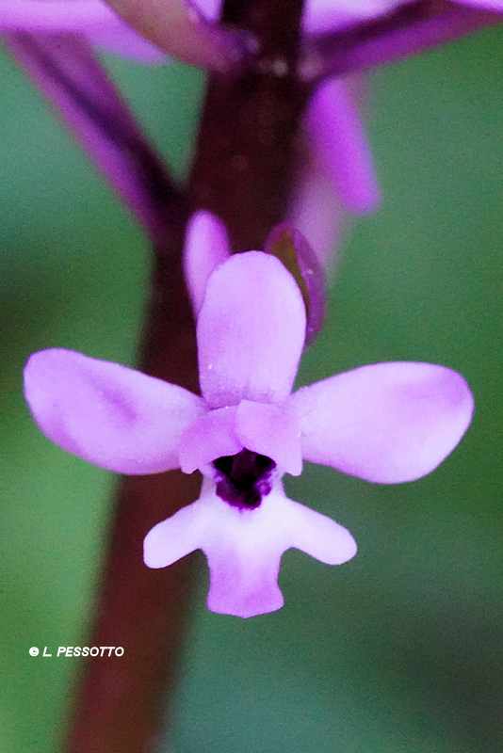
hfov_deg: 15.2
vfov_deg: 22.6
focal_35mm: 90
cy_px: 376
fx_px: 1884
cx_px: 252
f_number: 16
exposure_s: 1/125
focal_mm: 90
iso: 25600
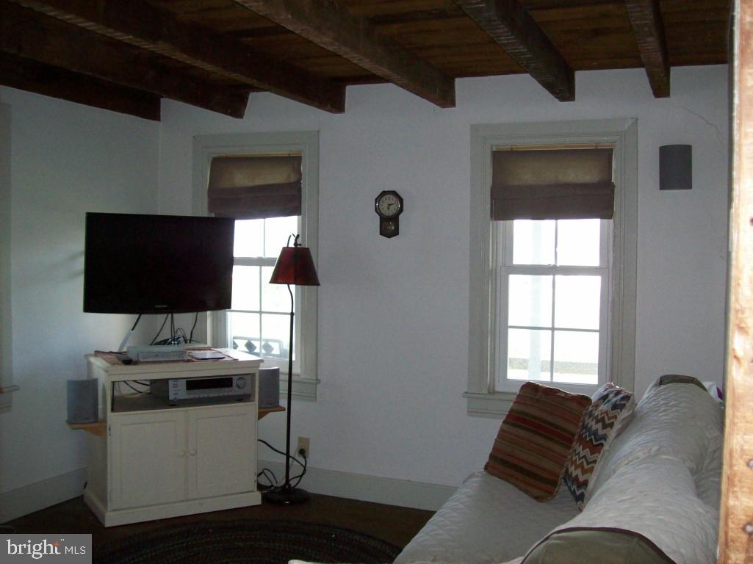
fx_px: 783
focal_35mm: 36
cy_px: 282
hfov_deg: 51.4
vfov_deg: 39.6
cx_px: 376
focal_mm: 6
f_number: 2.7
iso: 200
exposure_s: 1/64
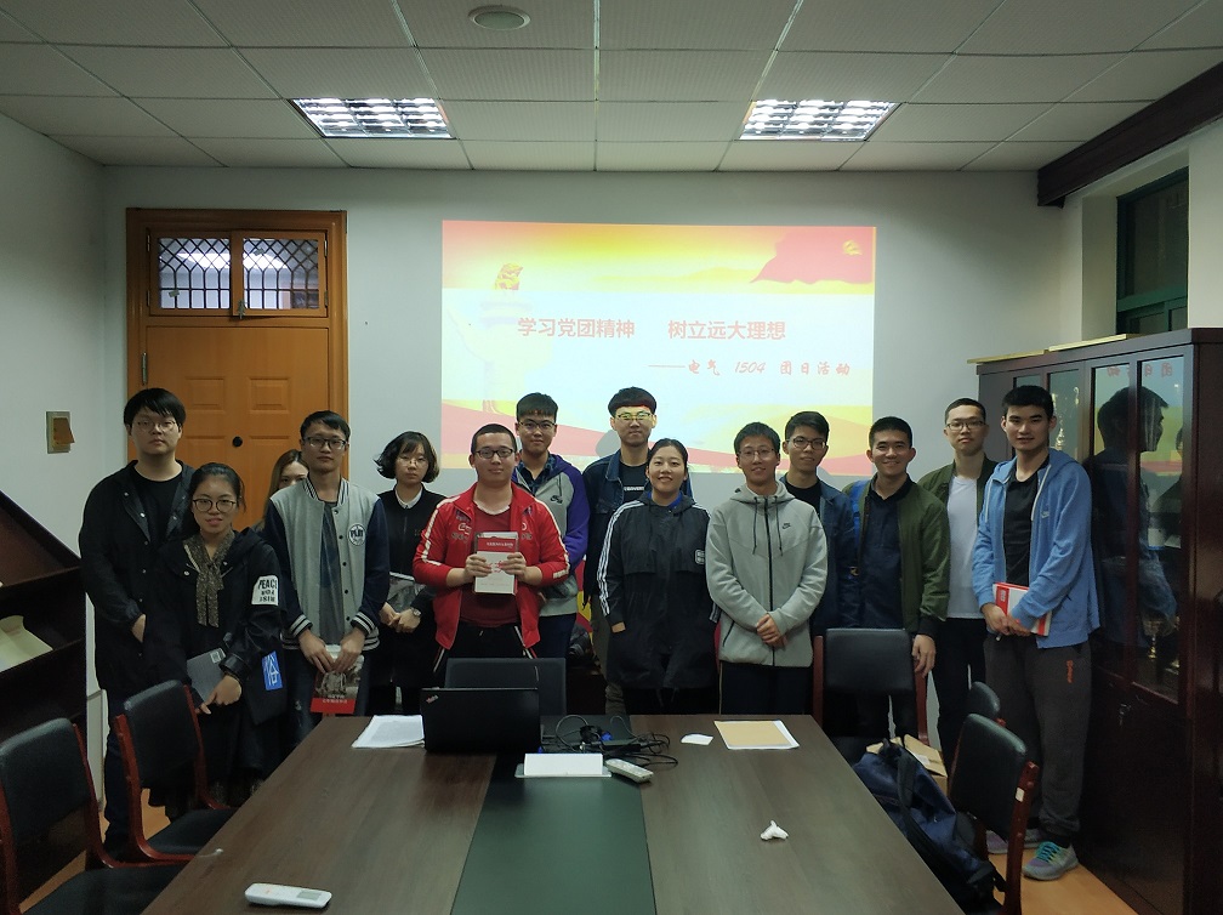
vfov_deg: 51.3
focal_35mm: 27
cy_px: 458
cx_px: 612
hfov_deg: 65.4
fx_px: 953
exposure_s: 1/25
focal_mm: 3.82
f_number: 1.8
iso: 383
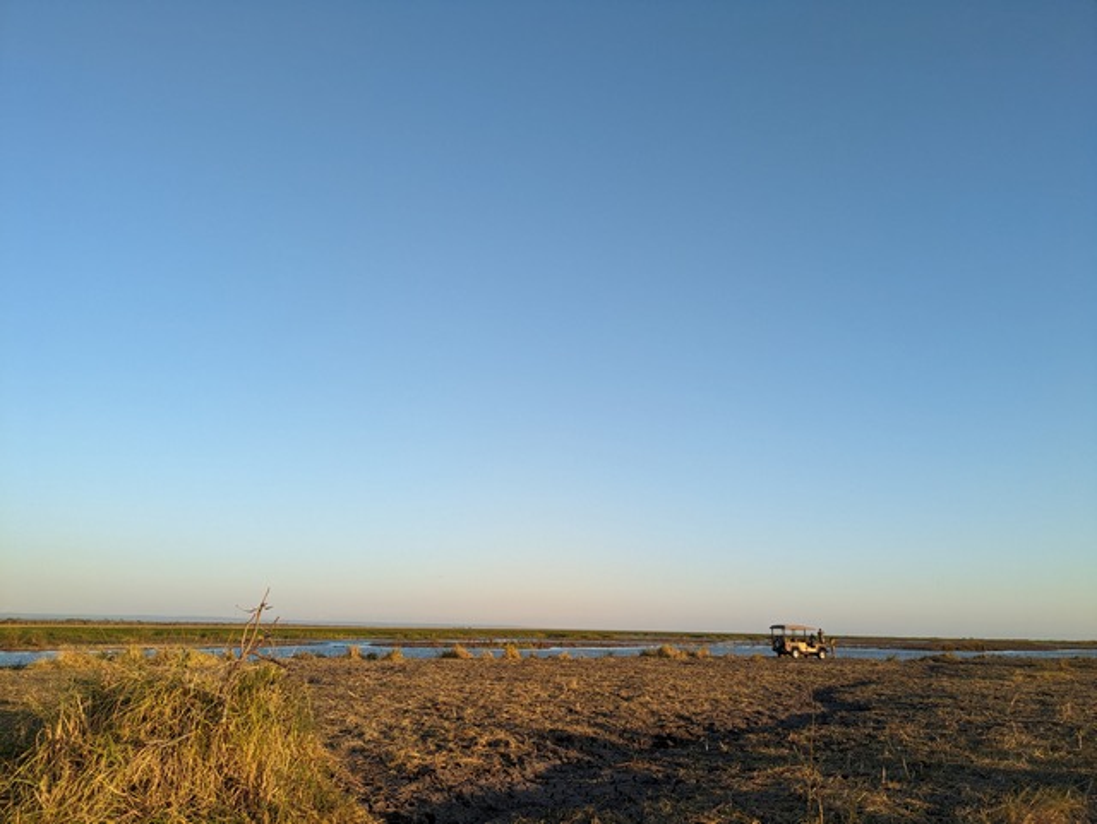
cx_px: 548
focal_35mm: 25
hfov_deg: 69.4
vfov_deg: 54.9
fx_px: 793
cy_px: 412
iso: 69
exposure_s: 1/781
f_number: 1.89
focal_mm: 5.43
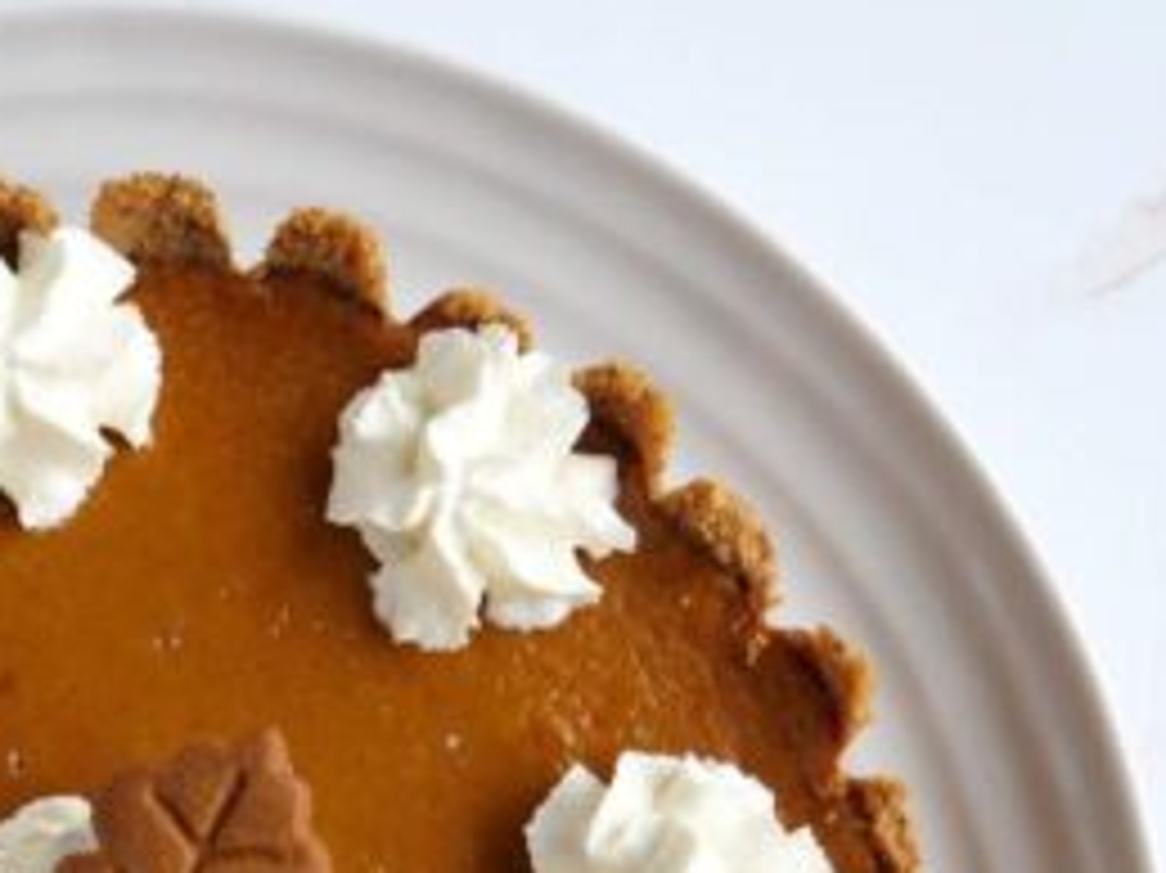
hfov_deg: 24.0
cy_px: 1071
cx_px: 113
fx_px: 2660
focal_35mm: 79
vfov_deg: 17.7
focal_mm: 16
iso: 200
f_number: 3
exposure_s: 1/100
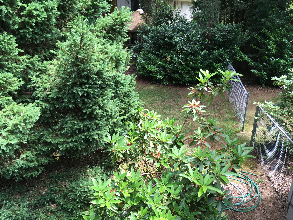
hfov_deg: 61.7
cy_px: 110
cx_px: 146
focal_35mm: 29
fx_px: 245
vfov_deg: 48.2
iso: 25
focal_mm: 4.15
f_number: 2.2
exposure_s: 1/134
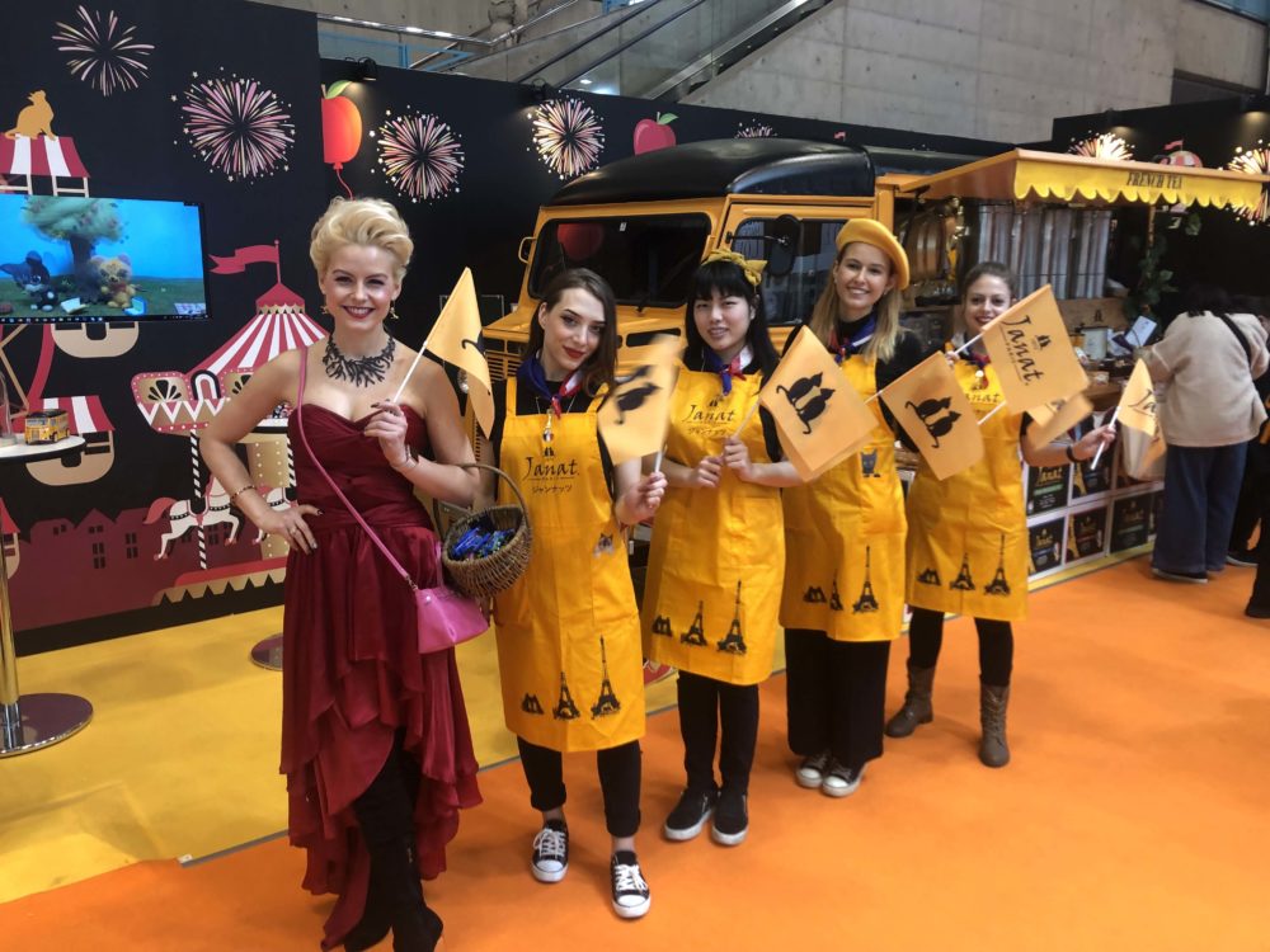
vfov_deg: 49.7
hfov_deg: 63.4
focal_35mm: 28
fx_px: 1027
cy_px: 476
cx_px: 635
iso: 50
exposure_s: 1/17
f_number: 1.8
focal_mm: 3.99
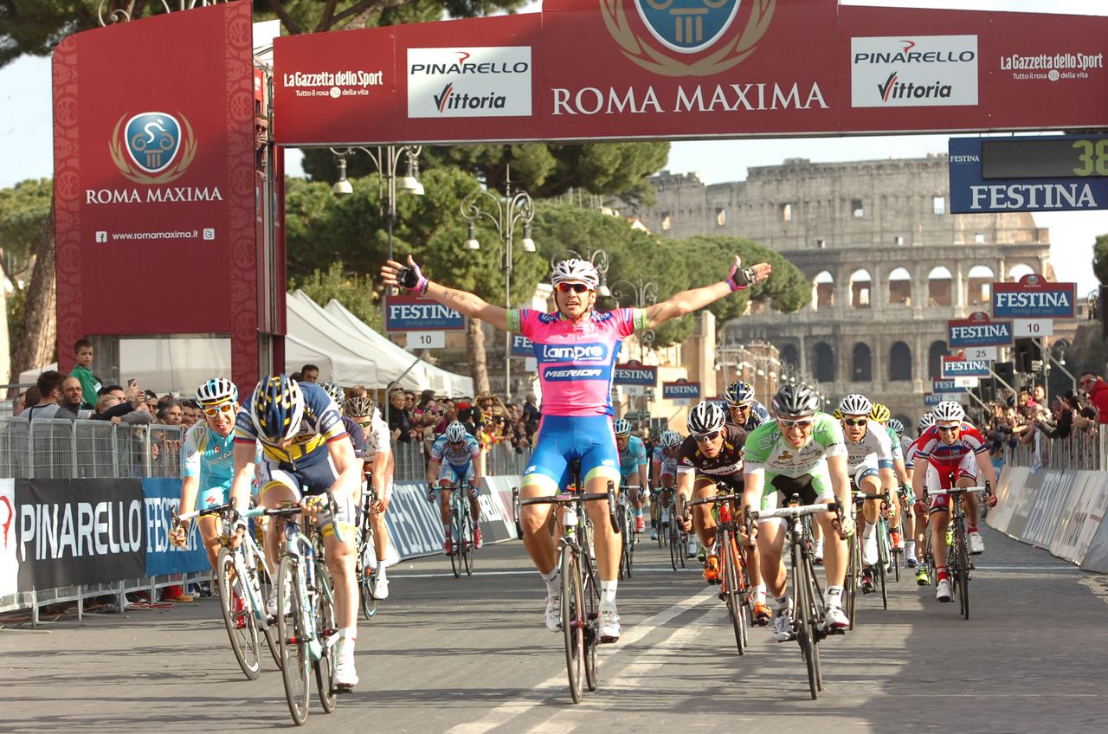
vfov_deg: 9.6
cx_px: 554
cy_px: 367
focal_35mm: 142
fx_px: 4377
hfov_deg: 14.4
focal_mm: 95
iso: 400
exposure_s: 1/800
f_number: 4.8
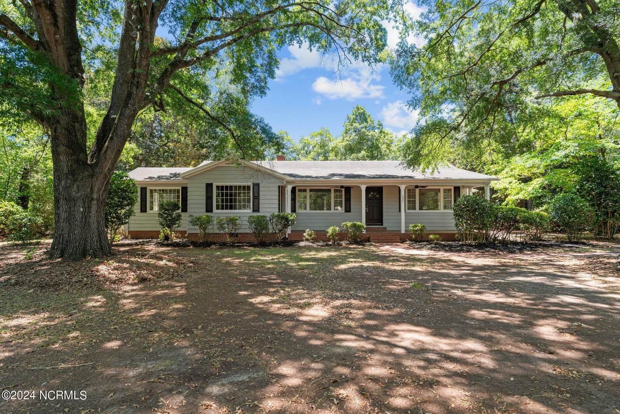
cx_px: 310
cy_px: 207
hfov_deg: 82.6
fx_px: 353
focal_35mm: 20
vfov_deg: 60.7
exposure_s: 1/60
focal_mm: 20.5
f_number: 8
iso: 400
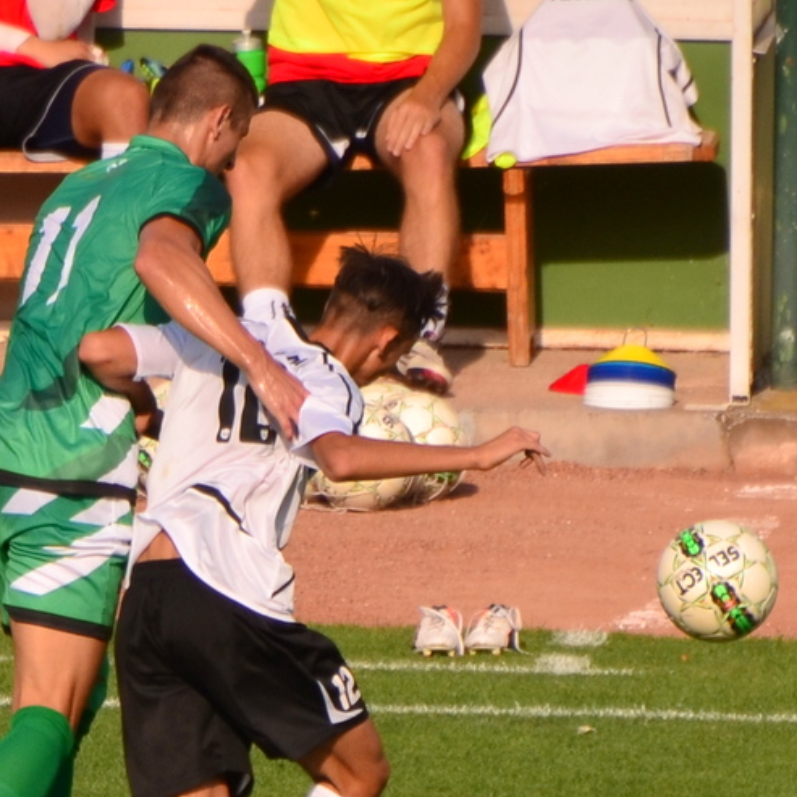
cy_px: 585
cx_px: 306
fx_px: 24251
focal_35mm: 931
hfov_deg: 1.9
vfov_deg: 1.9
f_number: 5.6
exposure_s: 1/1250
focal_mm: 300
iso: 200
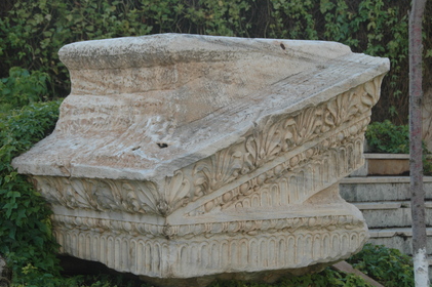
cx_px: 208
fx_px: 1127
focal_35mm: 94
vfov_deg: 14.5
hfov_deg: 21.7
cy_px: 144
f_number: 7.1
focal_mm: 60
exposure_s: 1/200
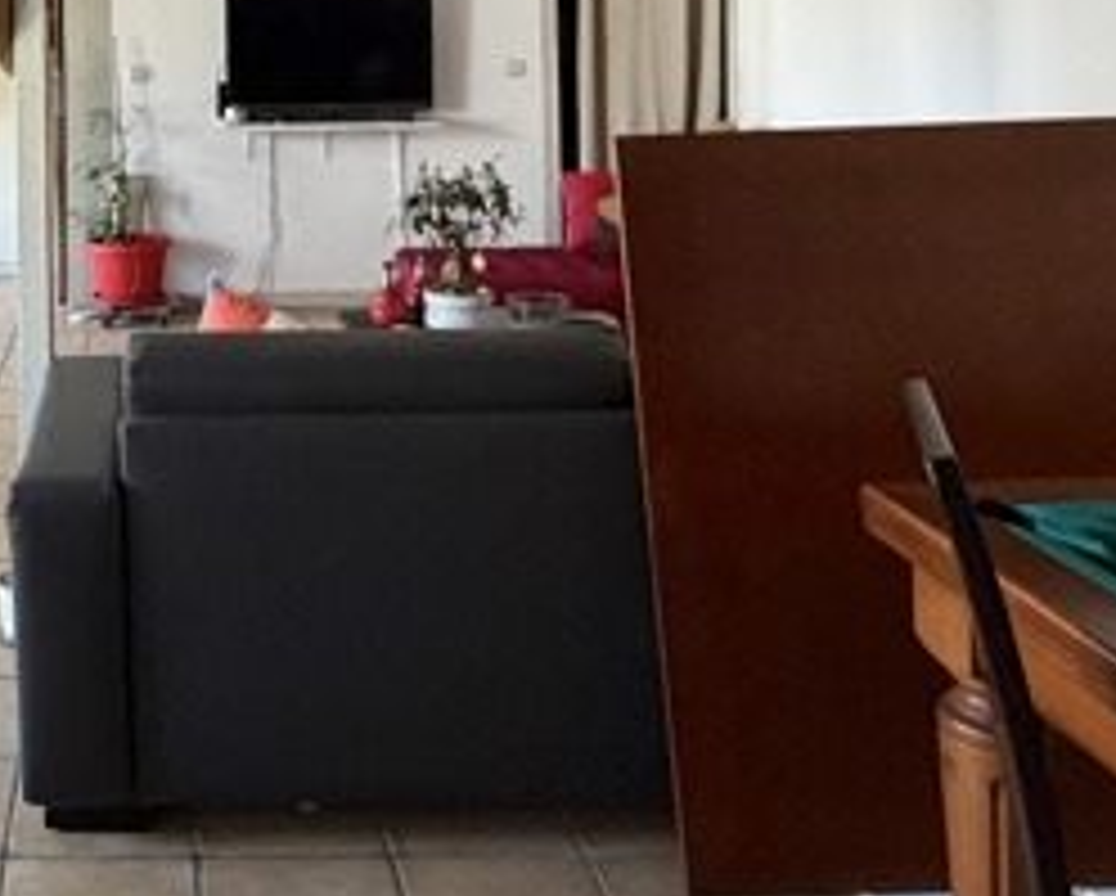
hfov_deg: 39.2
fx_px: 1455
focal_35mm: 44
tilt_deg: +2.3
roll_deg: +1.7
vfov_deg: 31.4
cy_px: -18
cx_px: 130
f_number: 2.2
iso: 320
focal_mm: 2.22
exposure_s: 1/60
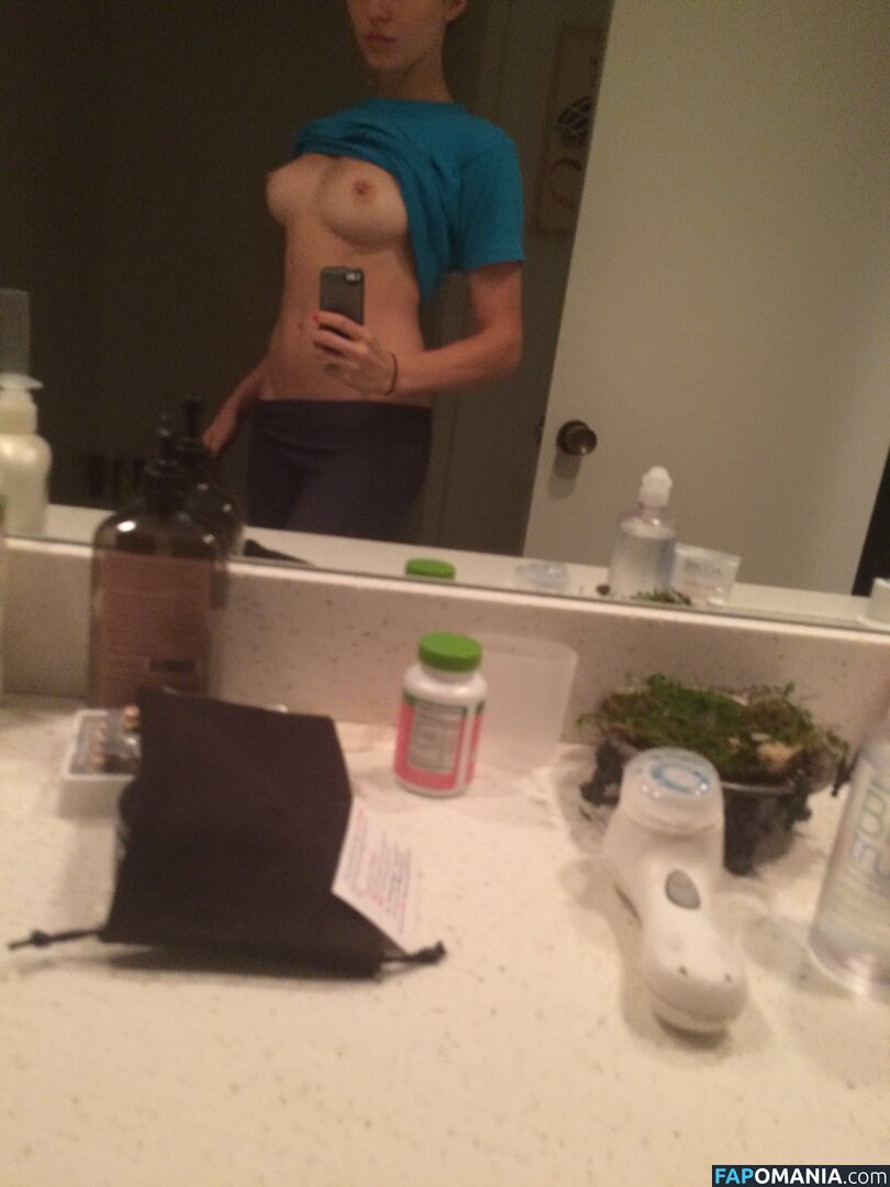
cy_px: 594
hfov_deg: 48.2
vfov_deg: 61.7
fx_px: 994
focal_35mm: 29
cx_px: 445
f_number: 2.2
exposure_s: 1/30
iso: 250
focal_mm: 4.15
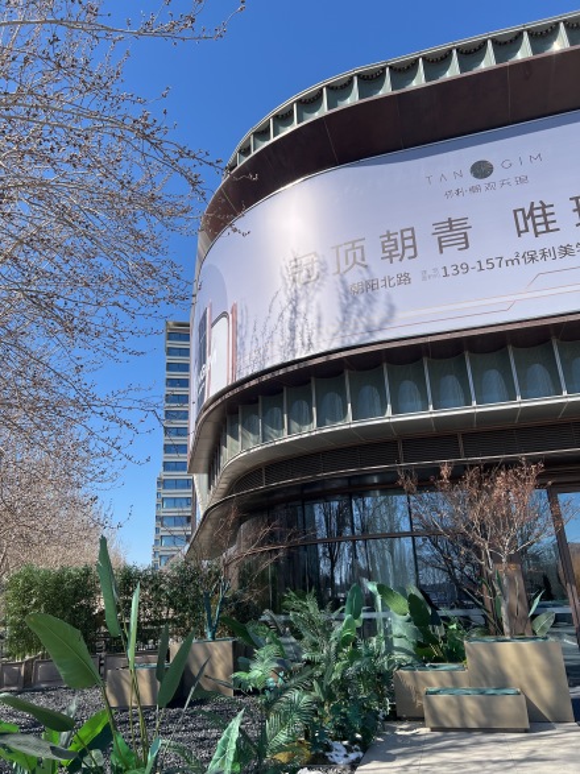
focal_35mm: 26
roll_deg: +4.9
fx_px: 581
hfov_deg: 53.0
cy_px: 387
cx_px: 290
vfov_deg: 67.3
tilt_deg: +22.7
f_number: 1.5
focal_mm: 5.7
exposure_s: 1/3704
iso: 50
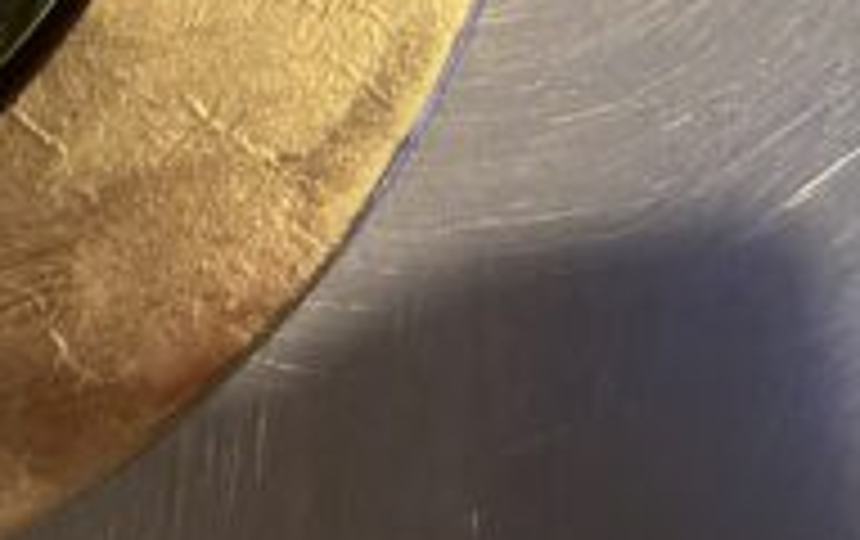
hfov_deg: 18.7
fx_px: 2253
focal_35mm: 96
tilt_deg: -76.1
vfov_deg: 12.5
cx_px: -484
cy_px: -436
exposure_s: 1/50
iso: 400
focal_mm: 4.25
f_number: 1.8
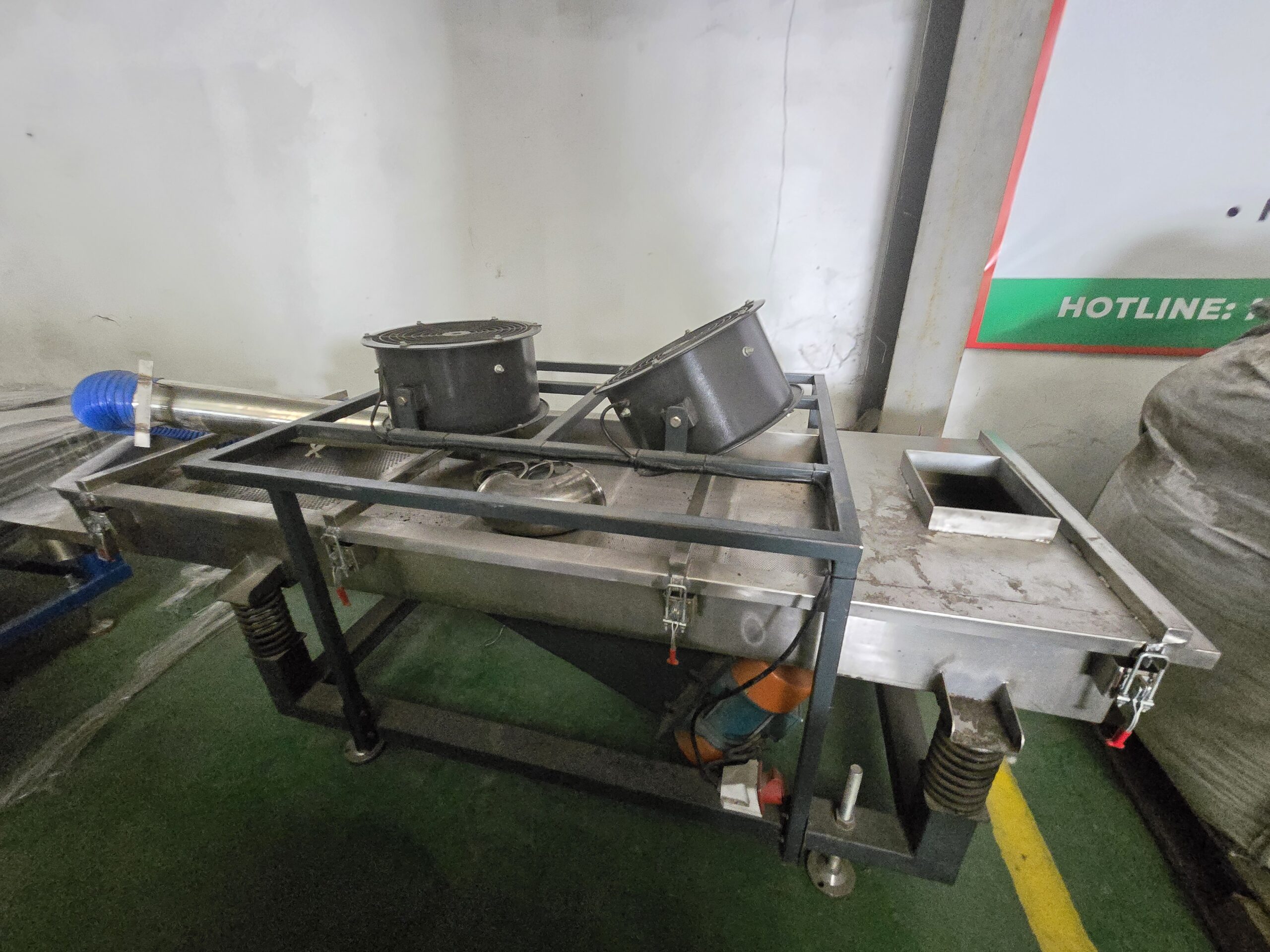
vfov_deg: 89.9
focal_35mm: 13
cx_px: 635
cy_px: 476
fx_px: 477
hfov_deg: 106.2
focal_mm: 2.2
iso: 2500
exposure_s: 1/25
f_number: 2.2
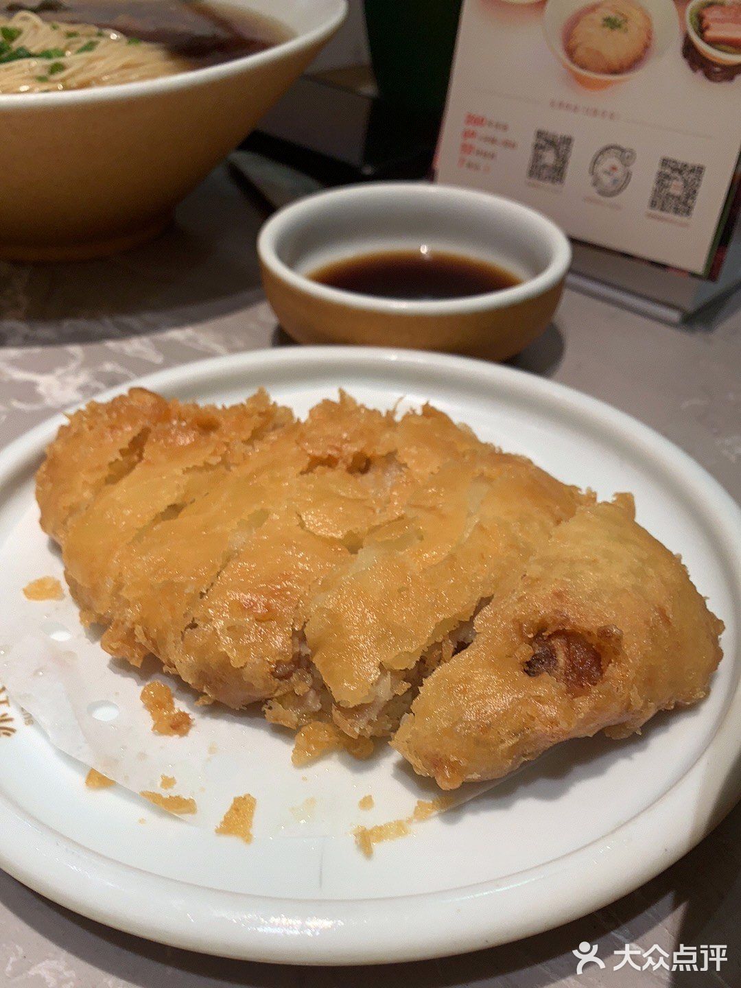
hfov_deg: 24.4
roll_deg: -1.7
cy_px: 494
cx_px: 370
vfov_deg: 32.2
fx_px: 1713
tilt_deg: -43.7
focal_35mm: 60
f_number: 1.8
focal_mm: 4.25
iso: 25
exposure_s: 1/60
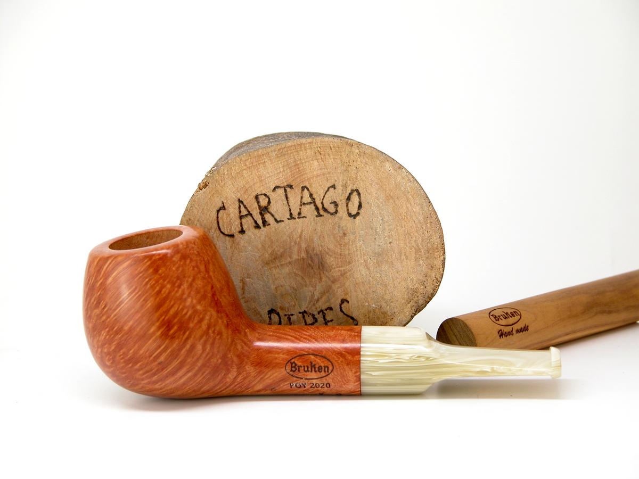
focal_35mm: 124
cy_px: 240
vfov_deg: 12.0
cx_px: 320
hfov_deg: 15.9
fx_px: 2289
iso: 100
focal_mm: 31.9
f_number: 3.8
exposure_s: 1/67.9
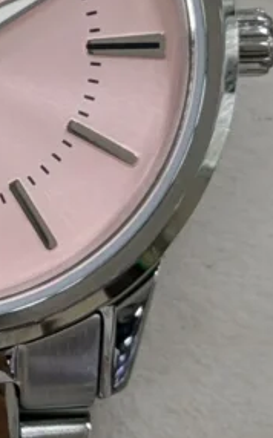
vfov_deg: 11.0
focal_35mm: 190
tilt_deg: -65.0
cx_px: -115
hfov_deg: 6.8
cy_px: 100
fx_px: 2269
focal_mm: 6.76
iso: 64
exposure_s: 1/534
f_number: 1.78
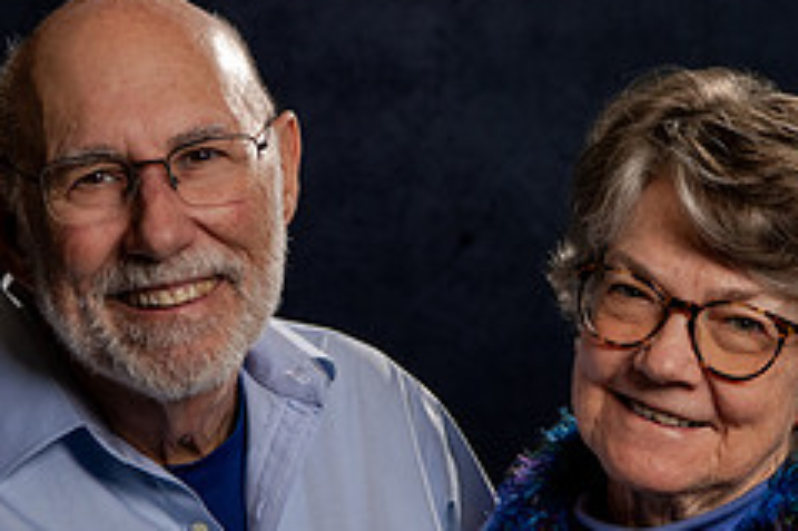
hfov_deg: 11.5
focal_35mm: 178
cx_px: 294
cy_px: 379
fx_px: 3943
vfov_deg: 7.7
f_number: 8
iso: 640
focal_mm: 70
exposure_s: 1/250
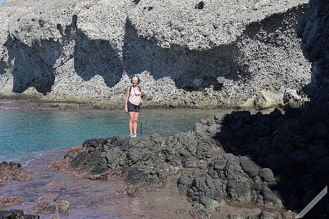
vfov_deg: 31.2
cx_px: 164
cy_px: 110
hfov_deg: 45.5
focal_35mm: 43
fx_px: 393
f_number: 10
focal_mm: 43
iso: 100
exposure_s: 1/125
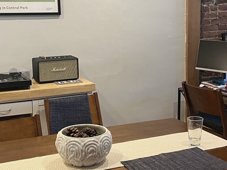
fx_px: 387
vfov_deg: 24.8
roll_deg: +1.1
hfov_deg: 32.7
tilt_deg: -9.7
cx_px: 112
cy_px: 81
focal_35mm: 59
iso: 200
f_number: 1.5
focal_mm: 5.7
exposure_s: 1/60
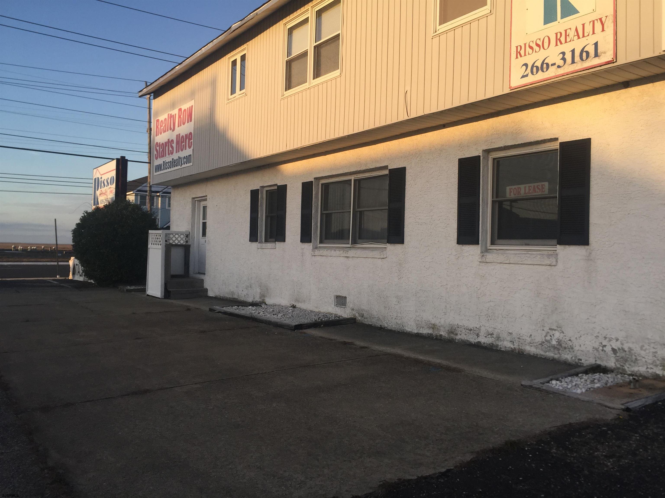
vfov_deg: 48.2
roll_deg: -3.0
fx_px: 557
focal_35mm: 29
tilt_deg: +1.4
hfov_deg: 61.7
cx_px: 332
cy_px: 249
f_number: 2.2
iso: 32
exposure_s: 1/648
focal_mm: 4.15
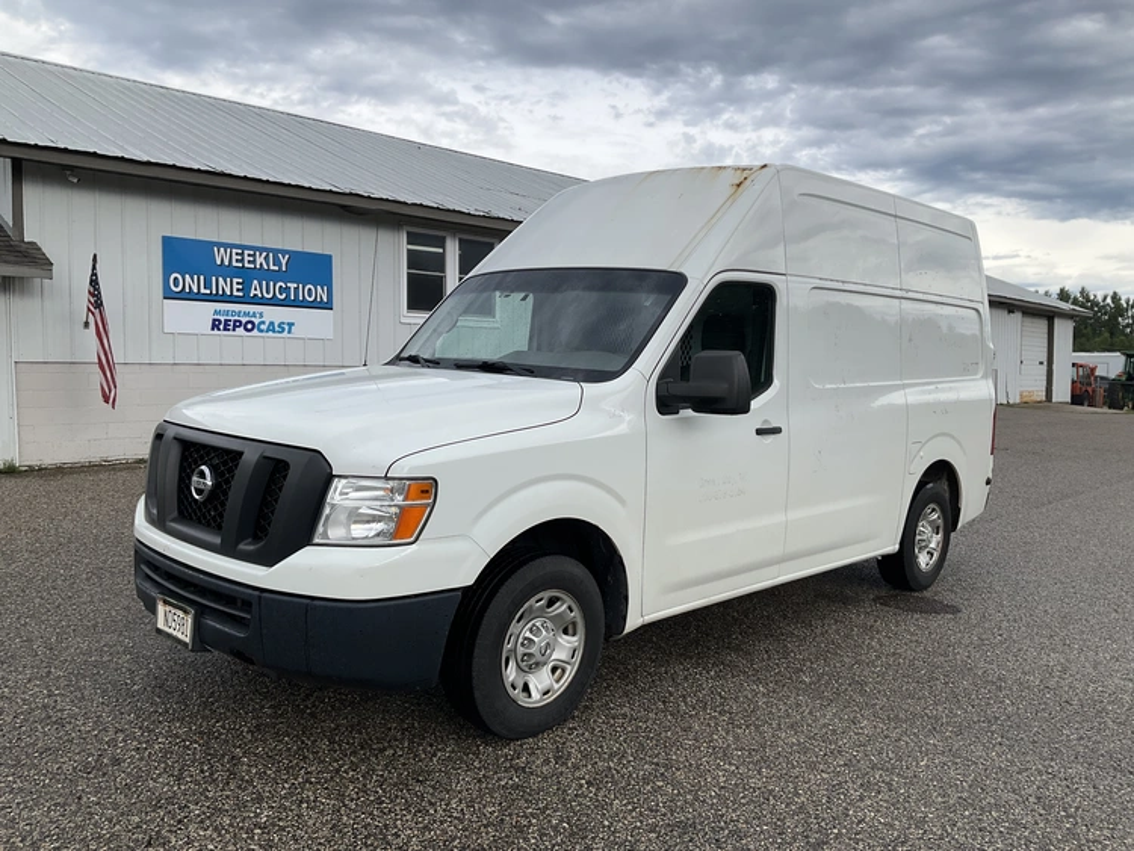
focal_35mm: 29
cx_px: 567
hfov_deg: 61.6
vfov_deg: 48.3
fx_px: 950
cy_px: 426
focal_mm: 3
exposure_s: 1/962
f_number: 1.8
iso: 25
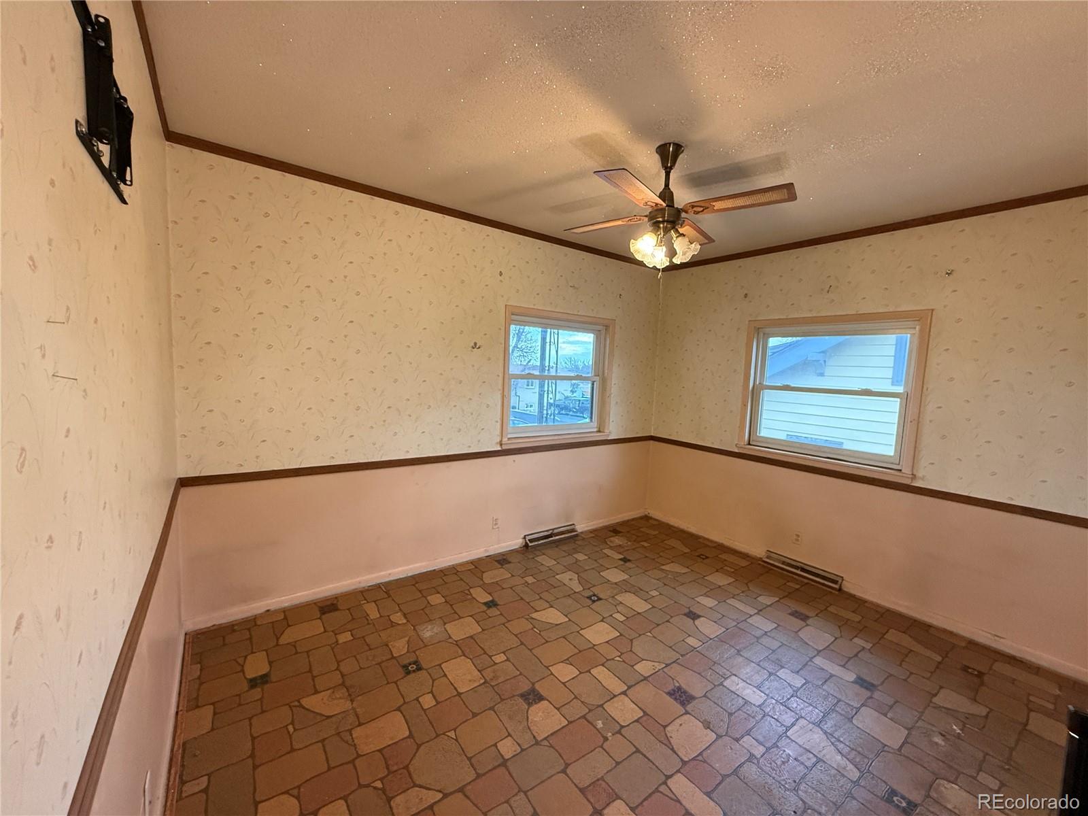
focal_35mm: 14
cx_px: 544
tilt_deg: -5.4
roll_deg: -2.6
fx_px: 440
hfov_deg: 102.1
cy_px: 408
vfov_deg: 85.7
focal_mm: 2.22
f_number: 2.2
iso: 640
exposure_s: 1/120
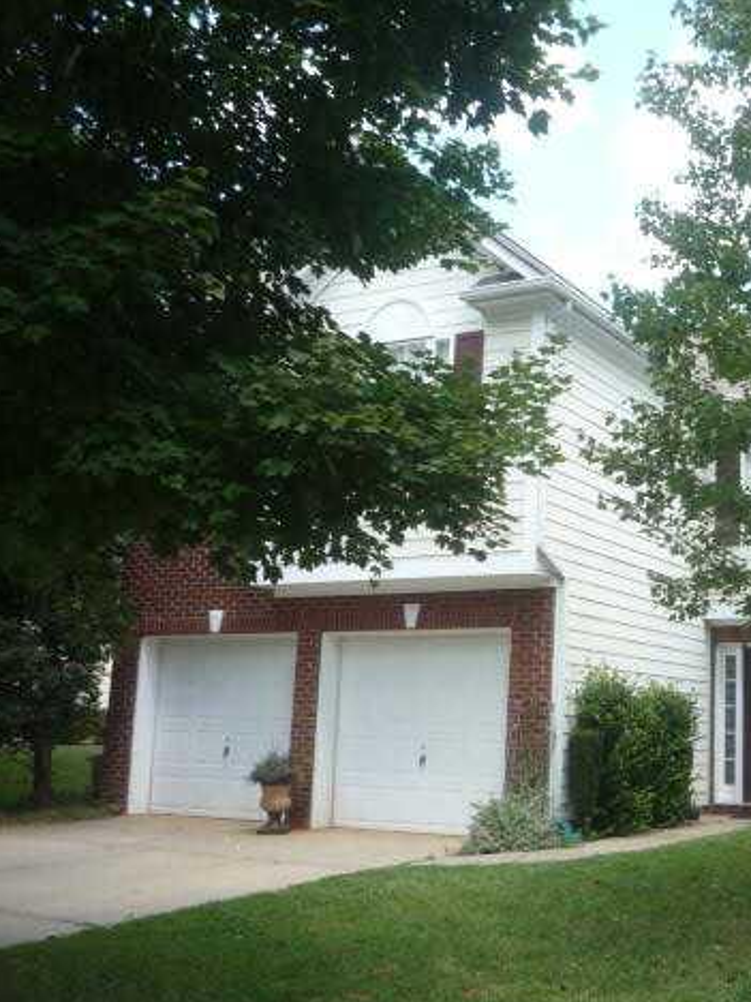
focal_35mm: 41
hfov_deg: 33.4
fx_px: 1186
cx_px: 668
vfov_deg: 45.8
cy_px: 510
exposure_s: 1/125
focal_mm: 5.2
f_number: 4
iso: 100
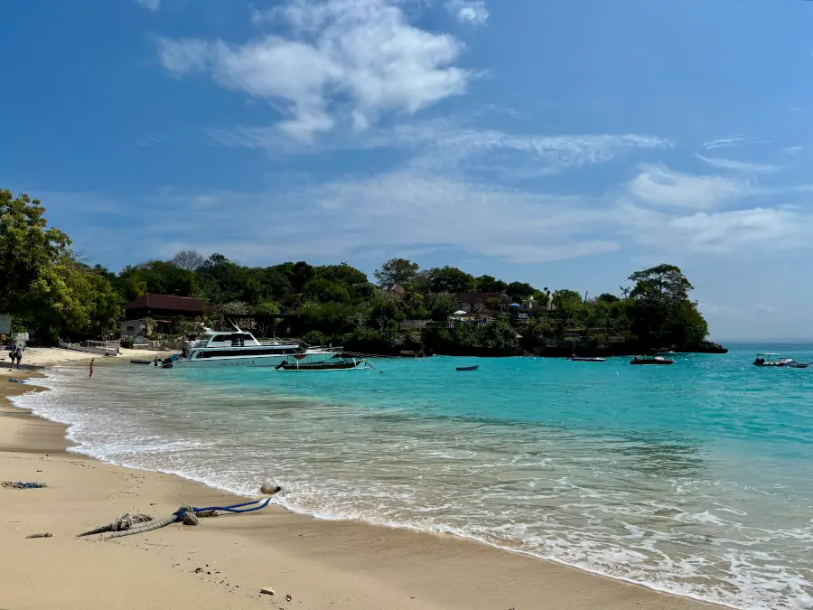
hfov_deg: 67.3
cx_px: 406
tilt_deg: +3.2
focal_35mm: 26
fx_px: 611
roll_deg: +1.7
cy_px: 305
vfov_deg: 53.1
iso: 50
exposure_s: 1/8333
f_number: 1.6
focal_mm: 5.96
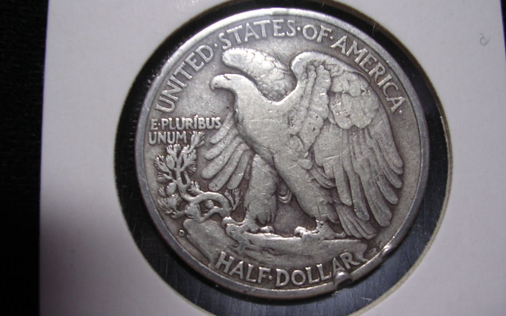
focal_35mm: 41
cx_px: 255
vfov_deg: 31.3
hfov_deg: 48.2
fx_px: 565
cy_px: 151
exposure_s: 1/15.1
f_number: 2.8
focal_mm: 5.8
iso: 100
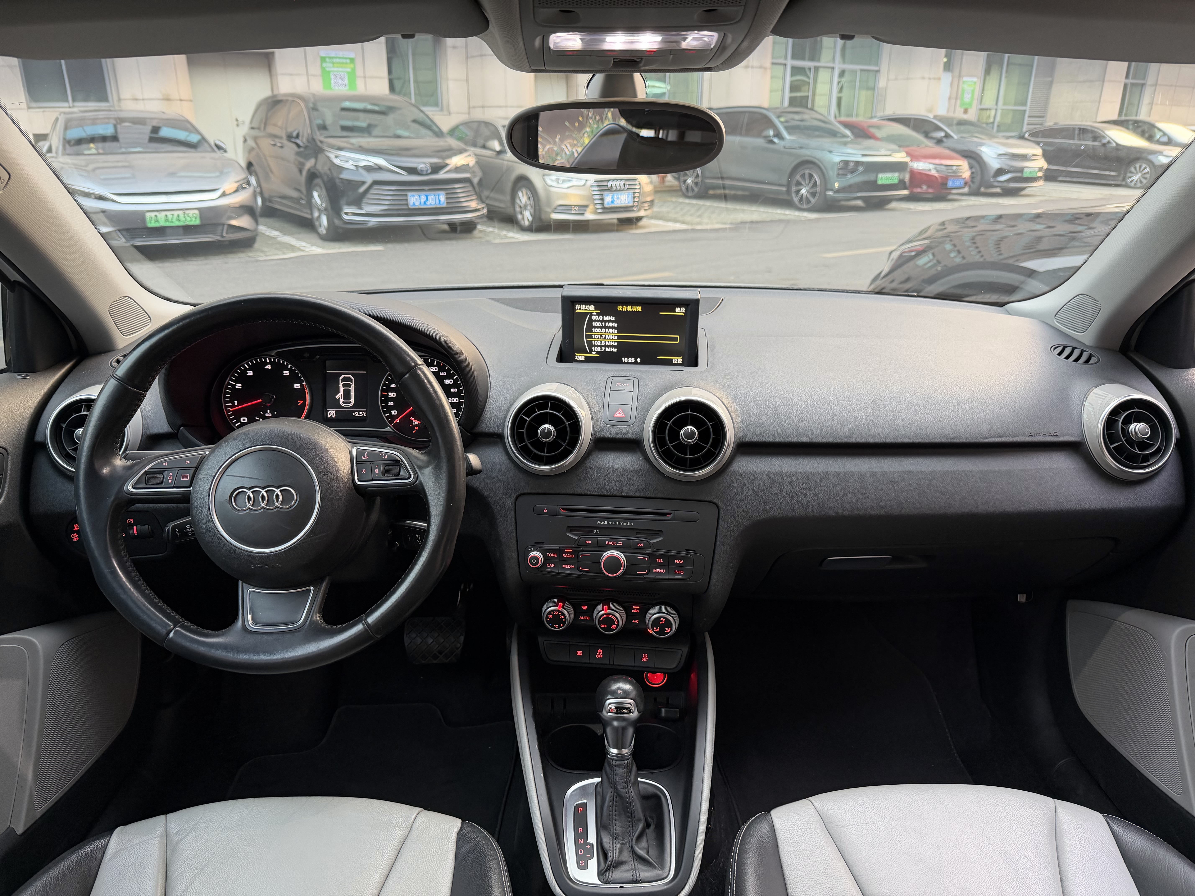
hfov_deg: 71.6
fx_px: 829
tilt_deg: -20.2
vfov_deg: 56.8
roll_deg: +0.0
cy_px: 448
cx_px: 598
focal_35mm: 24
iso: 200
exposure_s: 1/49
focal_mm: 6.76
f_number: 1.78
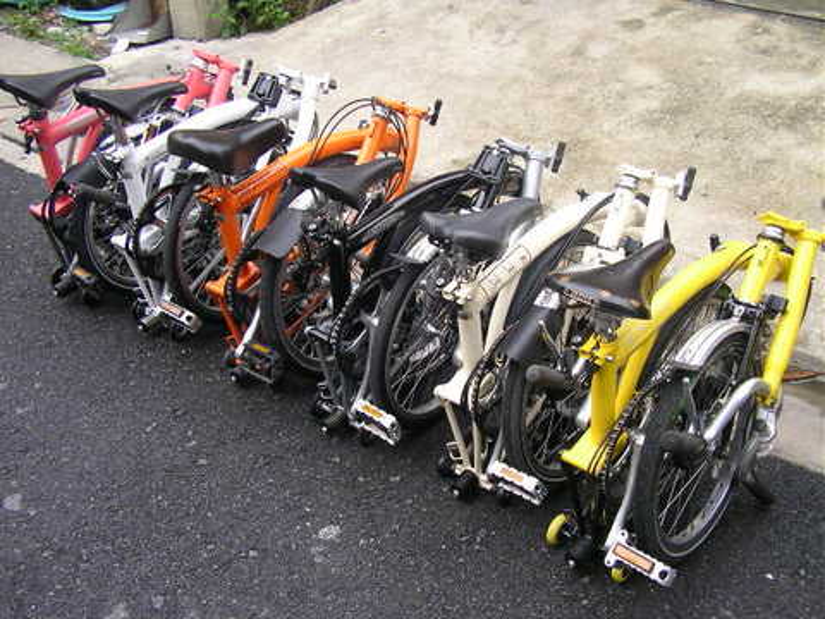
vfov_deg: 32.2
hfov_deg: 42.1
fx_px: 1072
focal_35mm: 45
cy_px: 310
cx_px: 412
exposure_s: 1/59.8
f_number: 3
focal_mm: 7
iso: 88
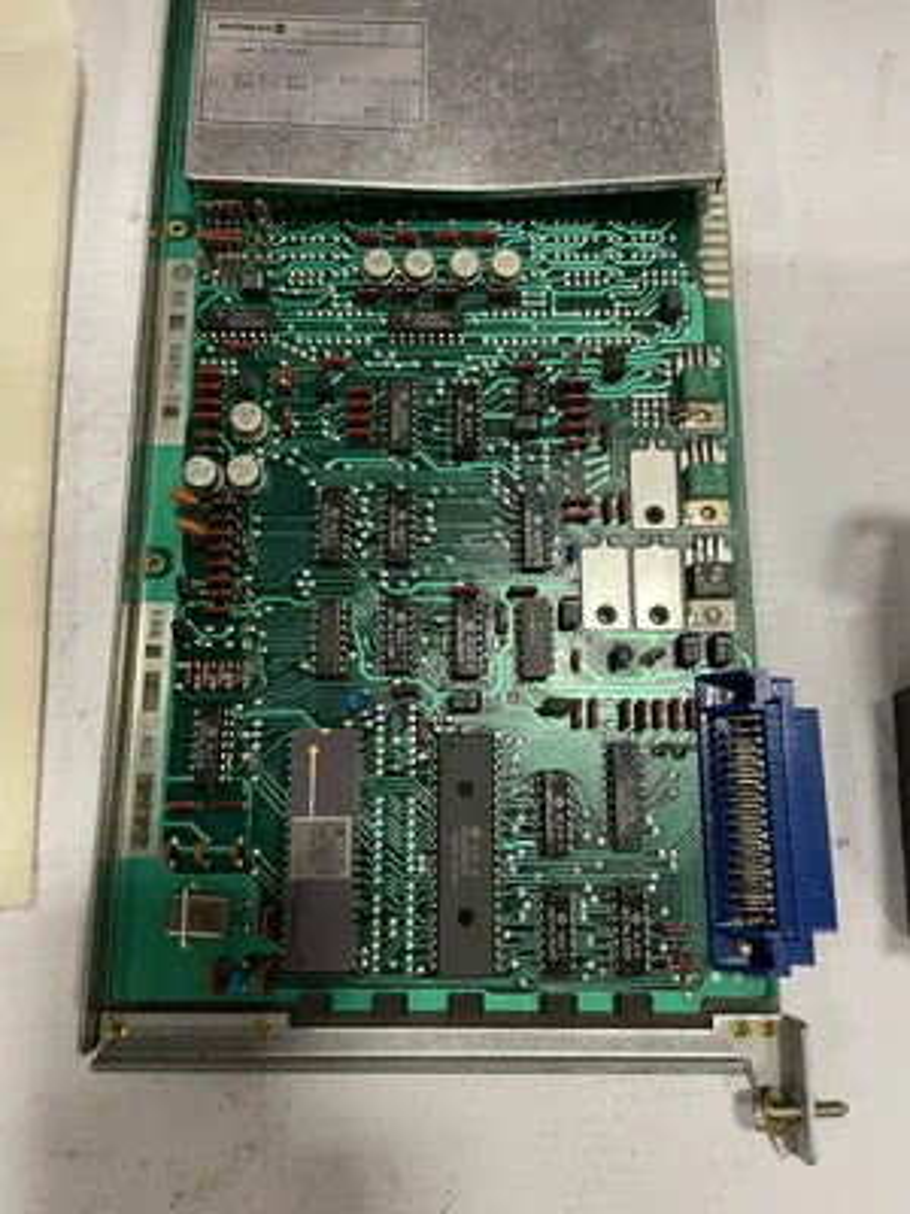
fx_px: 911
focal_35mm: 26
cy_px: 607
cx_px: 455
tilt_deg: -75.4
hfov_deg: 53.1
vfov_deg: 67.3
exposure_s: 1/60
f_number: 1.6
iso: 160
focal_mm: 4.2
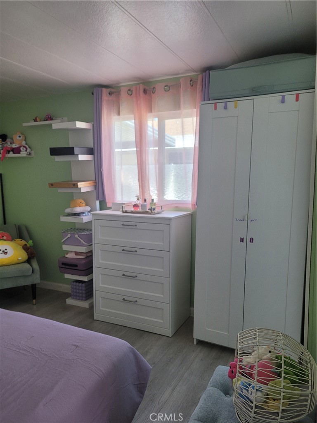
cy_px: 212
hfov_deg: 53.1
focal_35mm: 26
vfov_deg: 67.3
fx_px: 317
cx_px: 158
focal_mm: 5.4
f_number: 1.8
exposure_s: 1/120
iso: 160
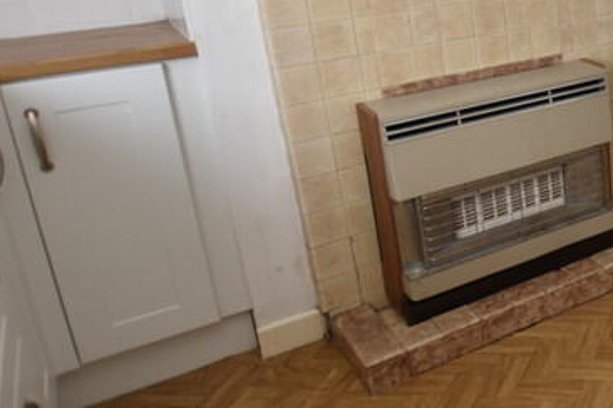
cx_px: 759
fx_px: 715
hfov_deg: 35.2
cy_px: 83
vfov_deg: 31.1
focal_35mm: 42
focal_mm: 10
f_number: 3.5
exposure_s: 1/50
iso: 100
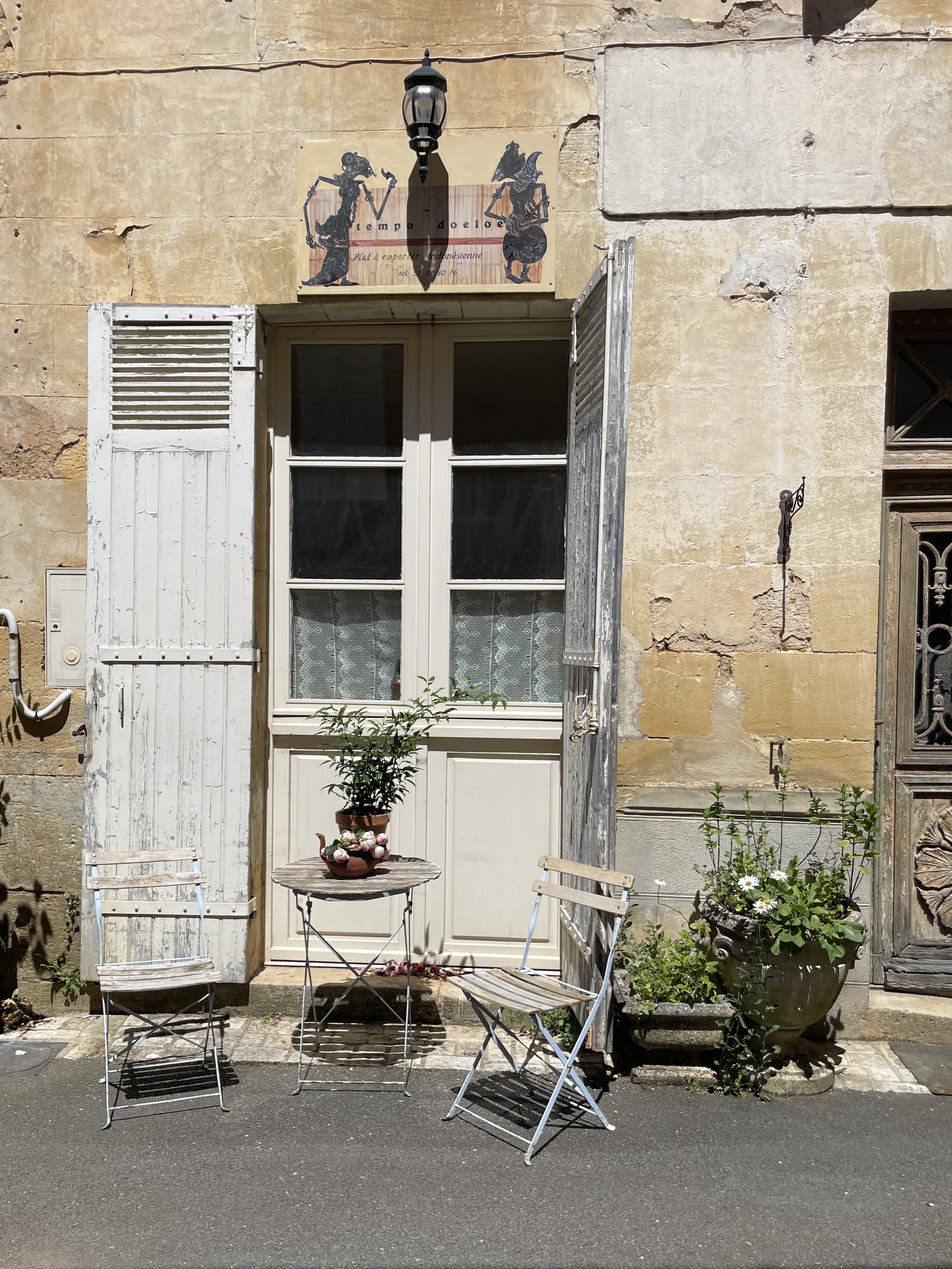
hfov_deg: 49.7
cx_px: 429
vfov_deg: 63.3
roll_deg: -0.5
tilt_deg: -1.7
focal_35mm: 28
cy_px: 688
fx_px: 1027
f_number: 1.6
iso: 32
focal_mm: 5.1
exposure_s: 1/6993
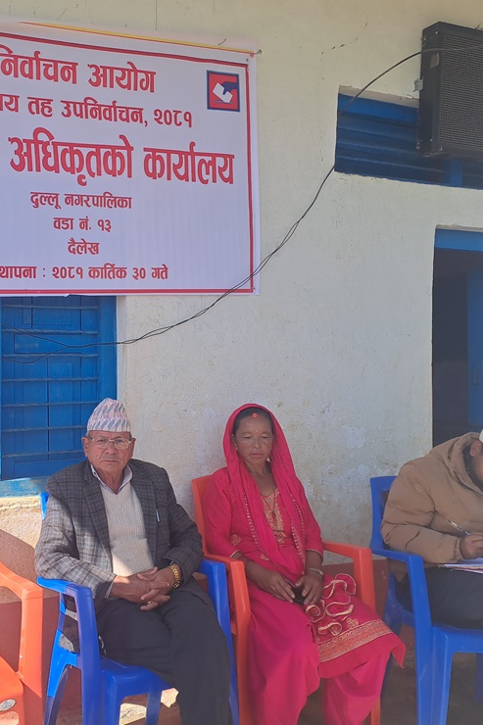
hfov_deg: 35.8
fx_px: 725
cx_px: 106
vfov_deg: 53.1
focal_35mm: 36
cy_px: 359
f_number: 1.8
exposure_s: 1/1041
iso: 32
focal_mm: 4.65
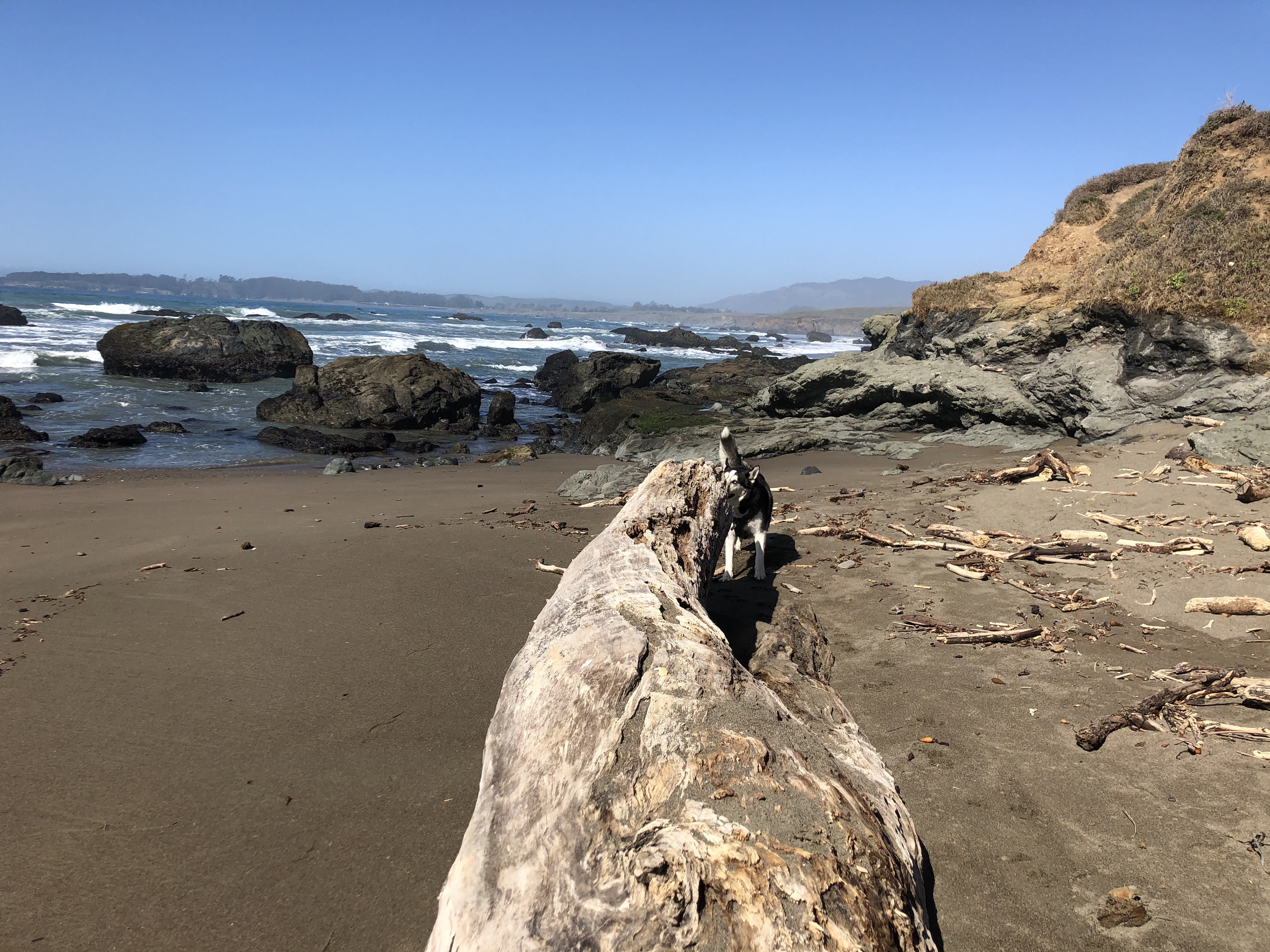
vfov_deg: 49.7
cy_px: 476
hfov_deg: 63.4
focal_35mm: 28
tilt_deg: -8.1
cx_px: 635
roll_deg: -1.5
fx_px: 1027
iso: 25
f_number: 1.8
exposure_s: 1/2404
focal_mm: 4
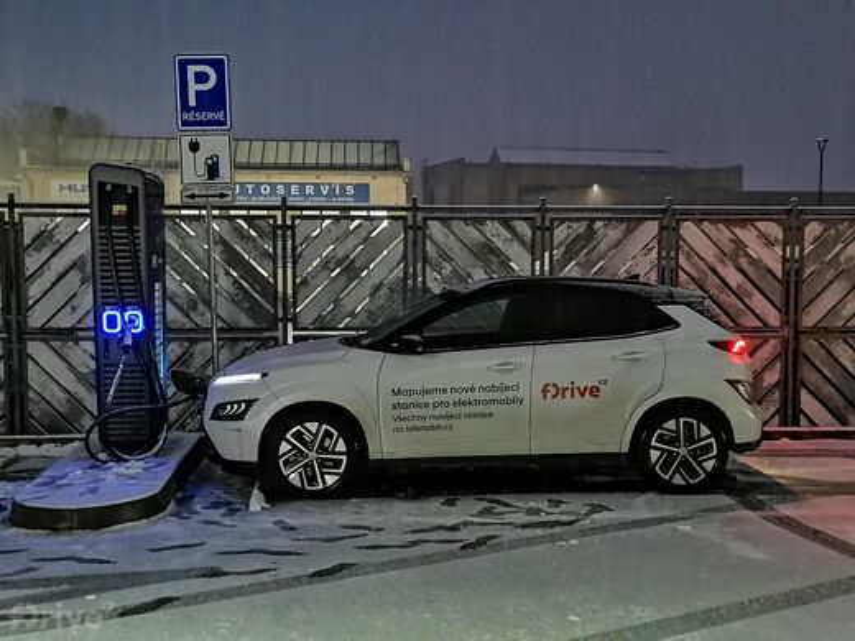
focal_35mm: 45
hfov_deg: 42.1
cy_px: 320
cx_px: 428
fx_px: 1111
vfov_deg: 32.2
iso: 800
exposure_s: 4
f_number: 1.8
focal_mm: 5.3
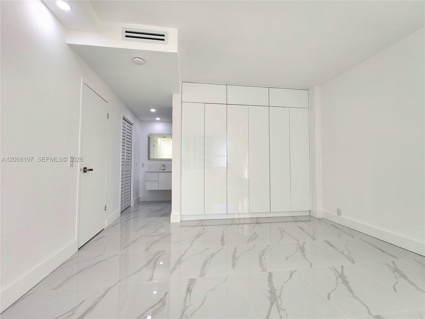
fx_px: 160
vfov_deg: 89.9
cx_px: 212
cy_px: 160
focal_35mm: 13
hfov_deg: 106.2
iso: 50
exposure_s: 1/120
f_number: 2.2
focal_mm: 2.2
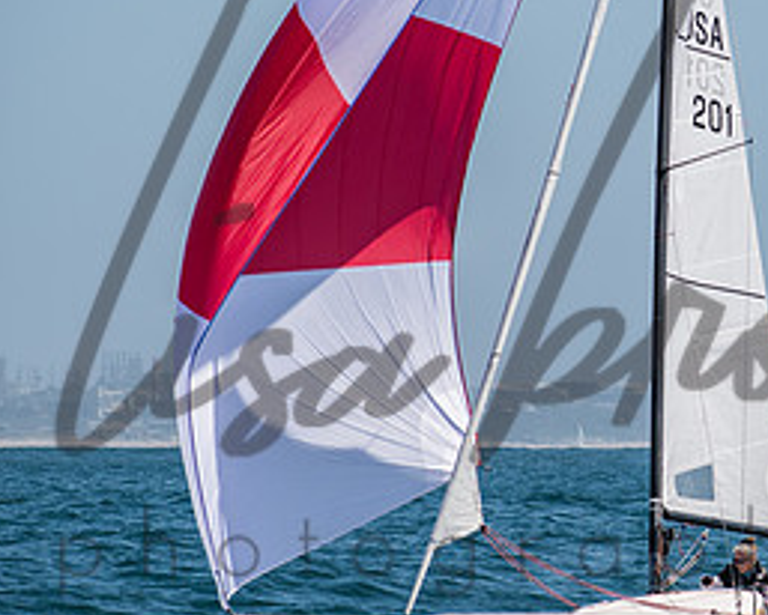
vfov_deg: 4.1
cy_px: 327
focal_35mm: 381
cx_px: 723
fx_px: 8667
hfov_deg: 5.1
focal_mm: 120
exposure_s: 1/1250
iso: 200
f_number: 6.3
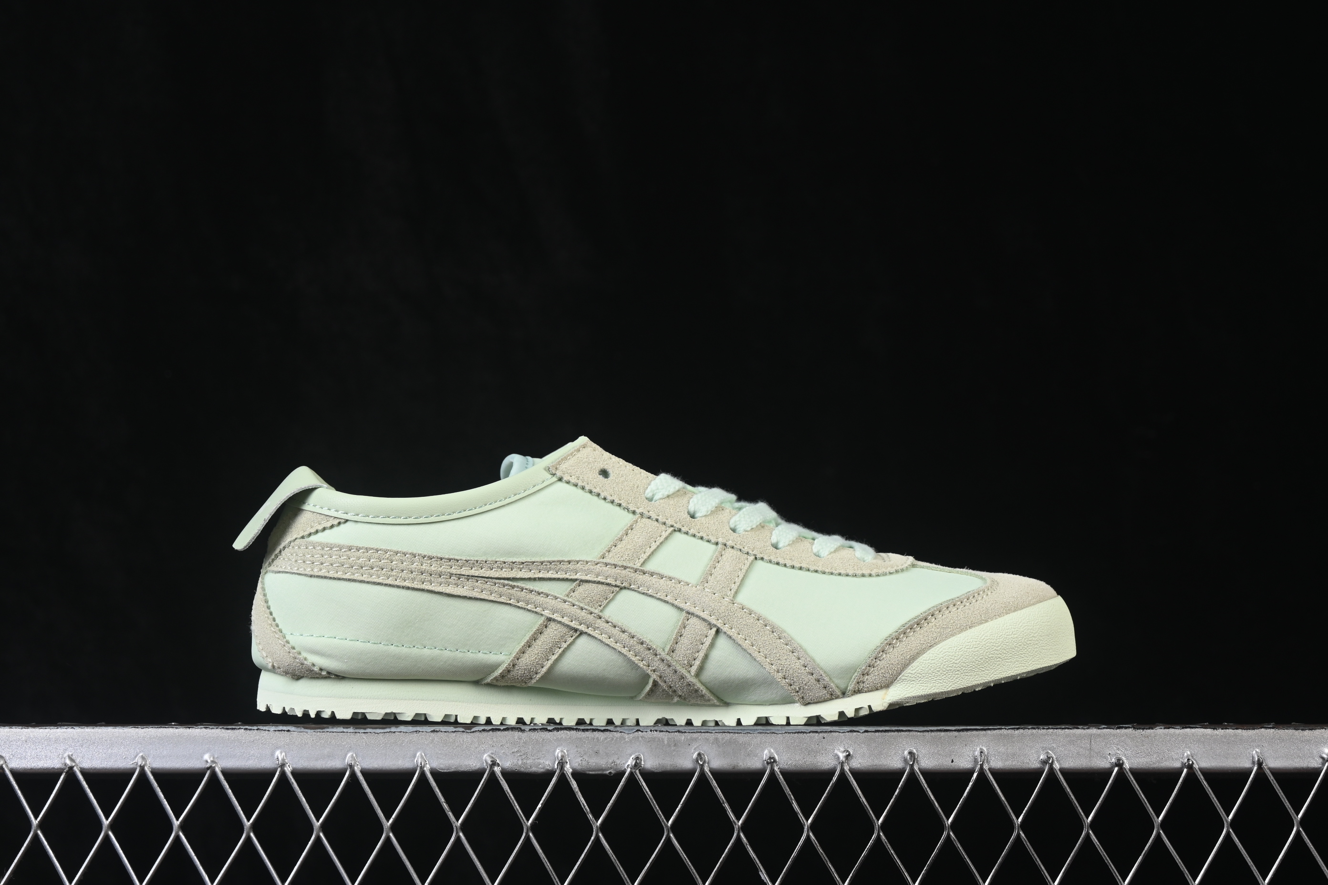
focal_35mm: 75
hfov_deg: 27.0
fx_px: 2766
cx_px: 664
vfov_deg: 18.2
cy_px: 442
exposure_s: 1/80
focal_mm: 50
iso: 160
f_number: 8
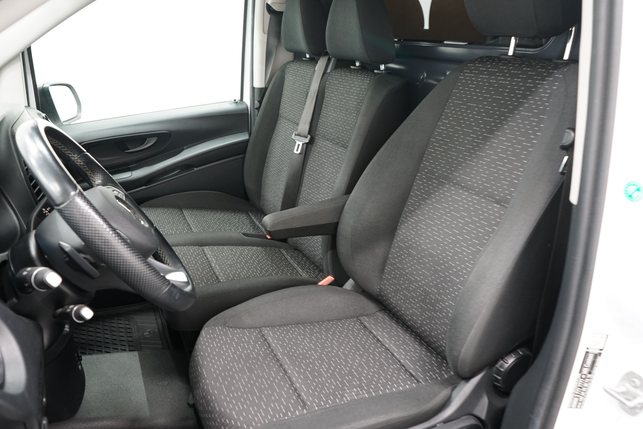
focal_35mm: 28
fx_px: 500
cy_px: 214
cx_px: 322
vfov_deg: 46.4
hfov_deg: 65.5
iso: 800
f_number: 5.6
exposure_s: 1/2.5
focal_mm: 28
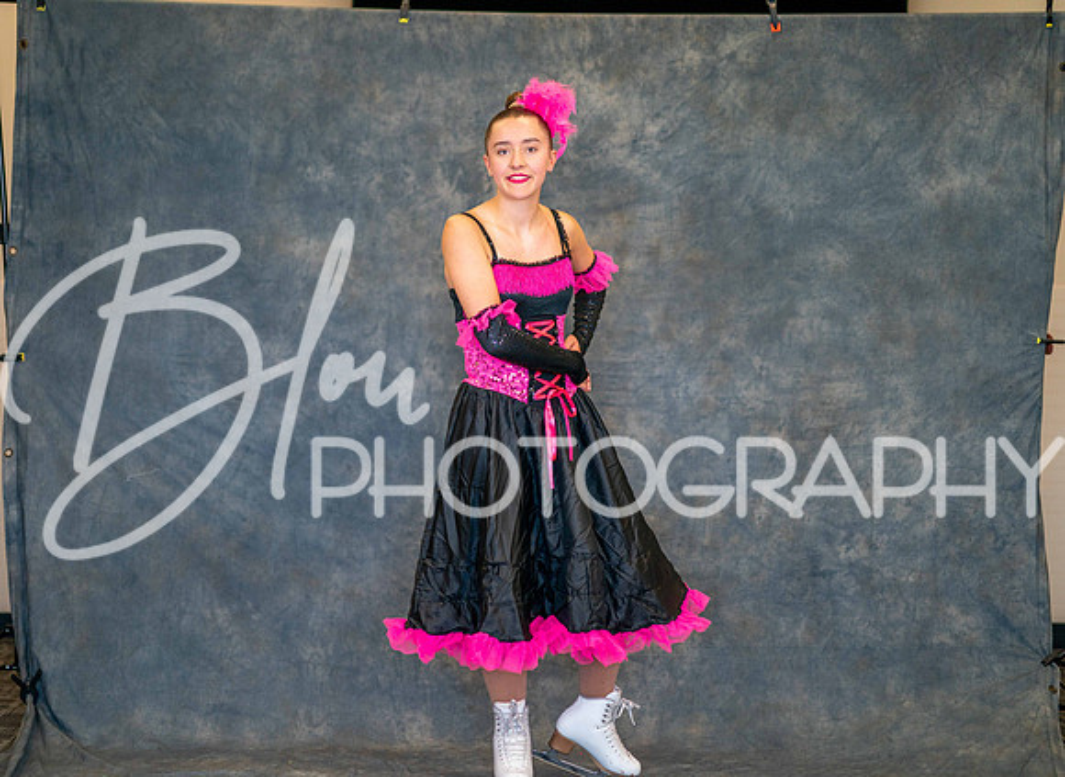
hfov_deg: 21.1
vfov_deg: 15.4
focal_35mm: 94
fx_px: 2864
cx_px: 459
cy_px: 372
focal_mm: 85
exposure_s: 1/250
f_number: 1.4
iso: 500
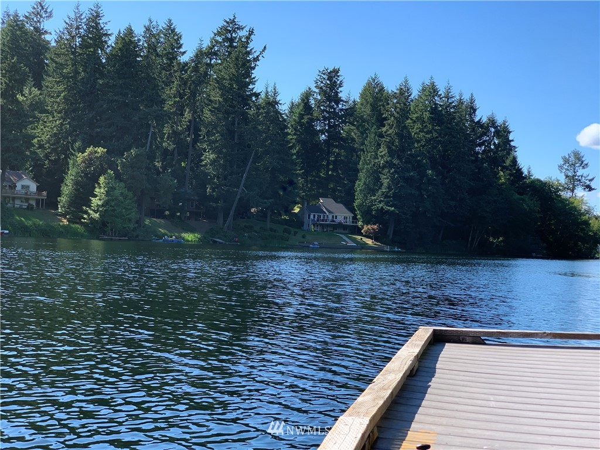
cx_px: 300
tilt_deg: -0.4
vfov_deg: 28.0
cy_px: 225
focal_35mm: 52
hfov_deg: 36.8
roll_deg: -2.7
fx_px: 901
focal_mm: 6
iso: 16
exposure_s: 1/417
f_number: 2.4
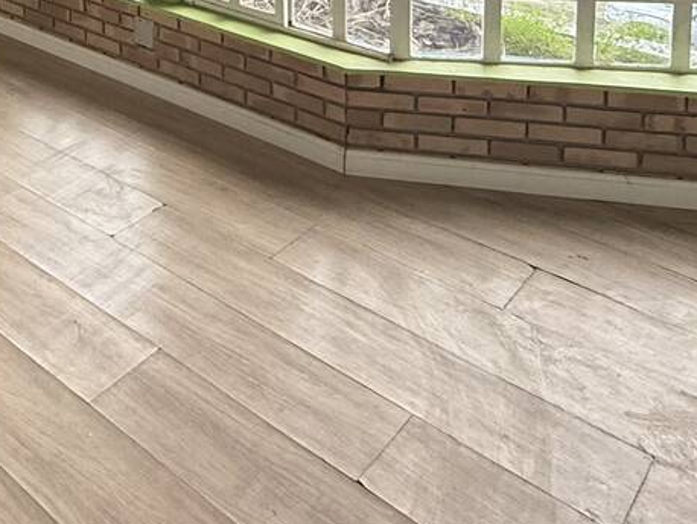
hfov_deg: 42.0
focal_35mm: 44
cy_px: -180
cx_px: 201
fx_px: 886
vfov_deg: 27.0
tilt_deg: -6.2
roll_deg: +3.0
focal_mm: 2.22
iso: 320
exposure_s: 1/94
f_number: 2.2
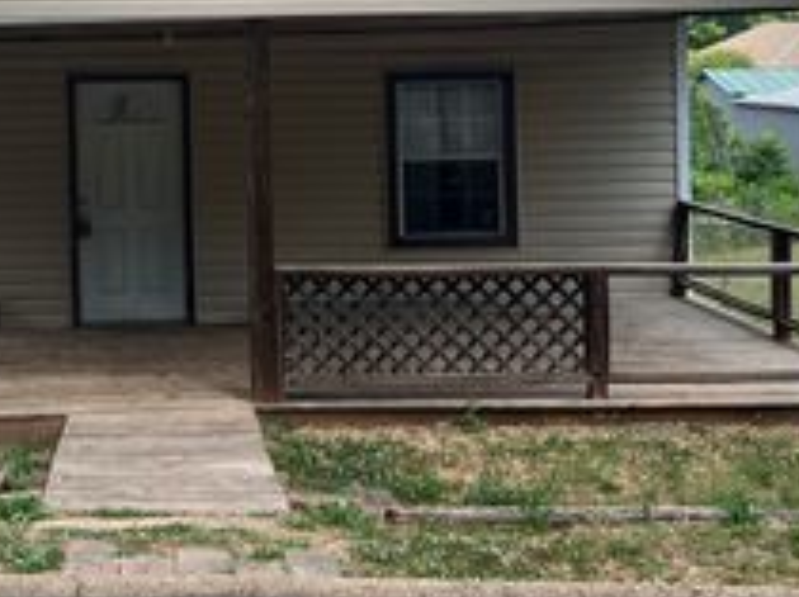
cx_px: 160
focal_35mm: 62
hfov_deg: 30.5
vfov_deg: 23.0
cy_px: 67
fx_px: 1429
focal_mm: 5.7
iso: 50
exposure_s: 1/2252
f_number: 1.5
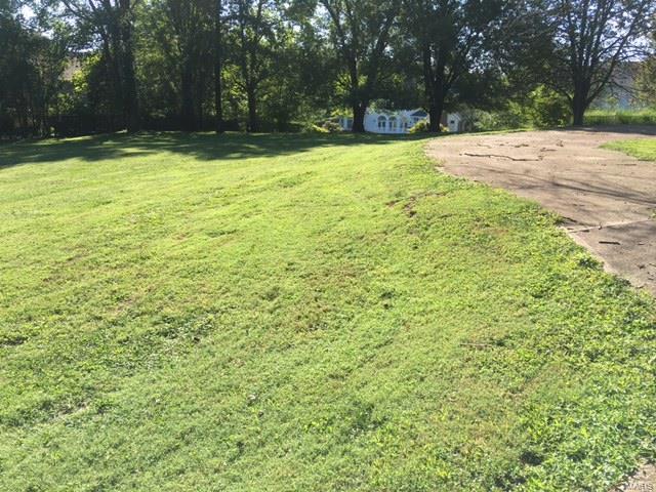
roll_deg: -1.1
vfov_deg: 48.2
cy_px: 246
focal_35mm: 29
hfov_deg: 61.7
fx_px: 550
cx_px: 328
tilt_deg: -14.7
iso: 25
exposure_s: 1/601
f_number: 2.2
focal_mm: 4.15
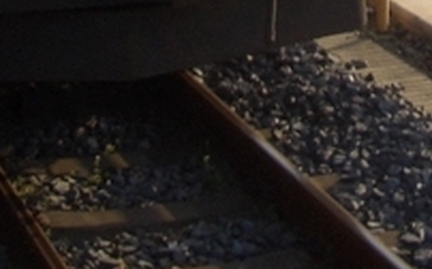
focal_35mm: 147
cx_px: 295
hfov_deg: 14.2
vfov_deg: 8.2
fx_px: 1730
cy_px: -359
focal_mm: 5.8
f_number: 4.3
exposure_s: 1/320
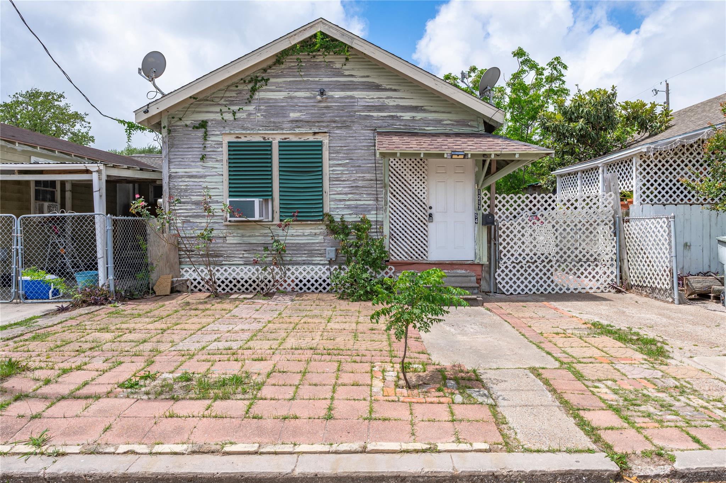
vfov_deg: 57.1
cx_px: 363
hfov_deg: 78.6
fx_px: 443
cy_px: 242
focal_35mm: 22
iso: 100
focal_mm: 22
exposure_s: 1/160
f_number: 11
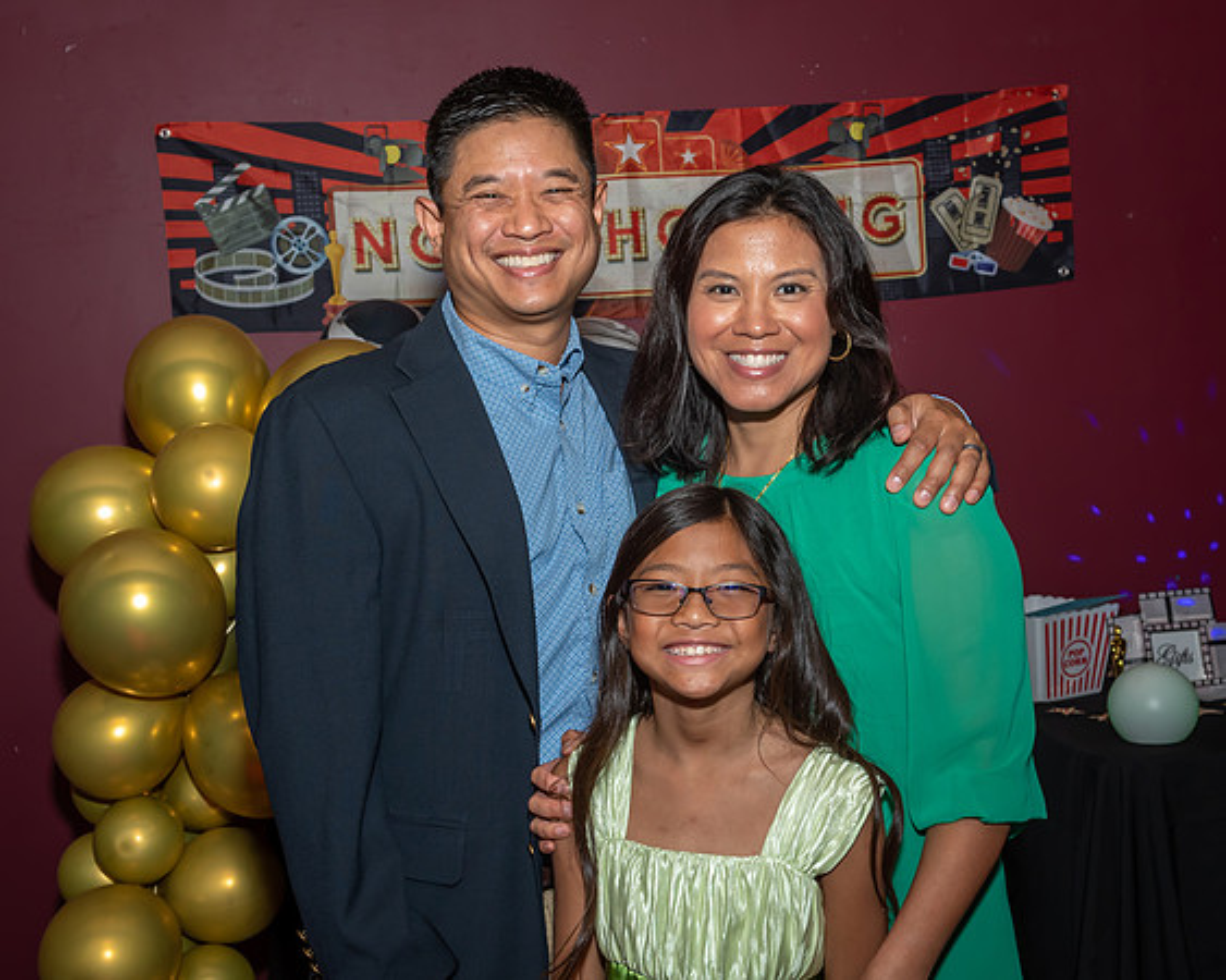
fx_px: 1978
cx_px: 643
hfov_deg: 34.4
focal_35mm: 55
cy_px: 462
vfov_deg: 27.8
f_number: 7.1
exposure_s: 1/250
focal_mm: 30
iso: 400
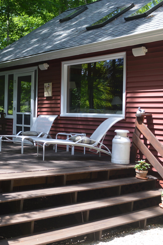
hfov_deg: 26.3
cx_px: 24
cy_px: 122
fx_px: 339
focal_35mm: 50
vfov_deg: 39.6
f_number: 5.6
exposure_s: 1/125
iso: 140
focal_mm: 22
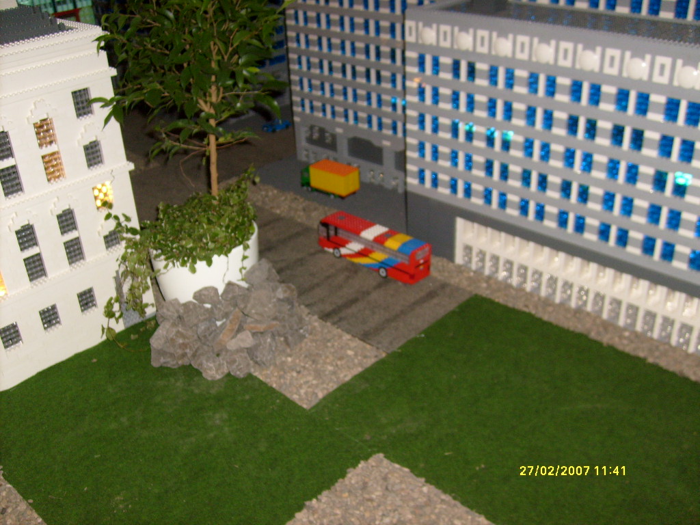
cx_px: 350
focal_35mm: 35
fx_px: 708
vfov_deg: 40.7
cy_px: 262
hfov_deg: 52.6
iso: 100
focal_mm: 5.8
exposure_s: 1/45
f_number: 2.8
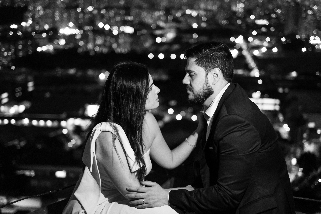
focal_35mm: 53
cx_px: 160
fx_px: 473
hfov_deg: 37.5
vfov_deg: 25.5
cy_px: 107
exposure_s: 1/100
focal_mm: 35
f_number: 1.4
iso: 3200
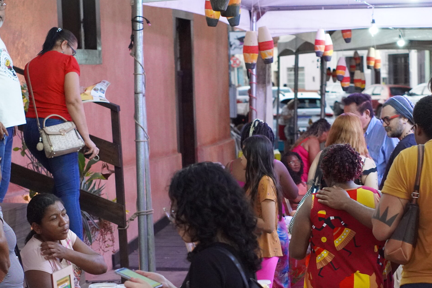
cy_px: 184
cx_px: 205
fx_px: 1224
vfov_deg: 13.4
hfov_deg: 20.0
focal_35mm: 102
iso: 6400
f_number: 4
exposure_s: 1/160
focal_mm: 50
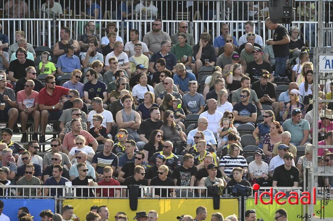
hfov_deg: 5.2
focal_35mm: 400
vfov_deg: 3.4
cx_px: 166
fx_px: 3696
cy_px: 110
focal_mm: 400
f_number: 5.6
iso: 320
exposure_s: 1/400
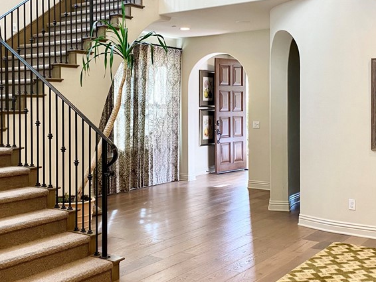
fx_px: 511
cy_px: 113
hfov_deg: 40.2
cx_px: 149
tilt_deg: -1.5
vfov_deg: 30.8
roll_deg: -0.1
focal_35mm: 47
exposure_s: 1/60
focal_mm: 4.25
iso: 100
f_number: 1.8
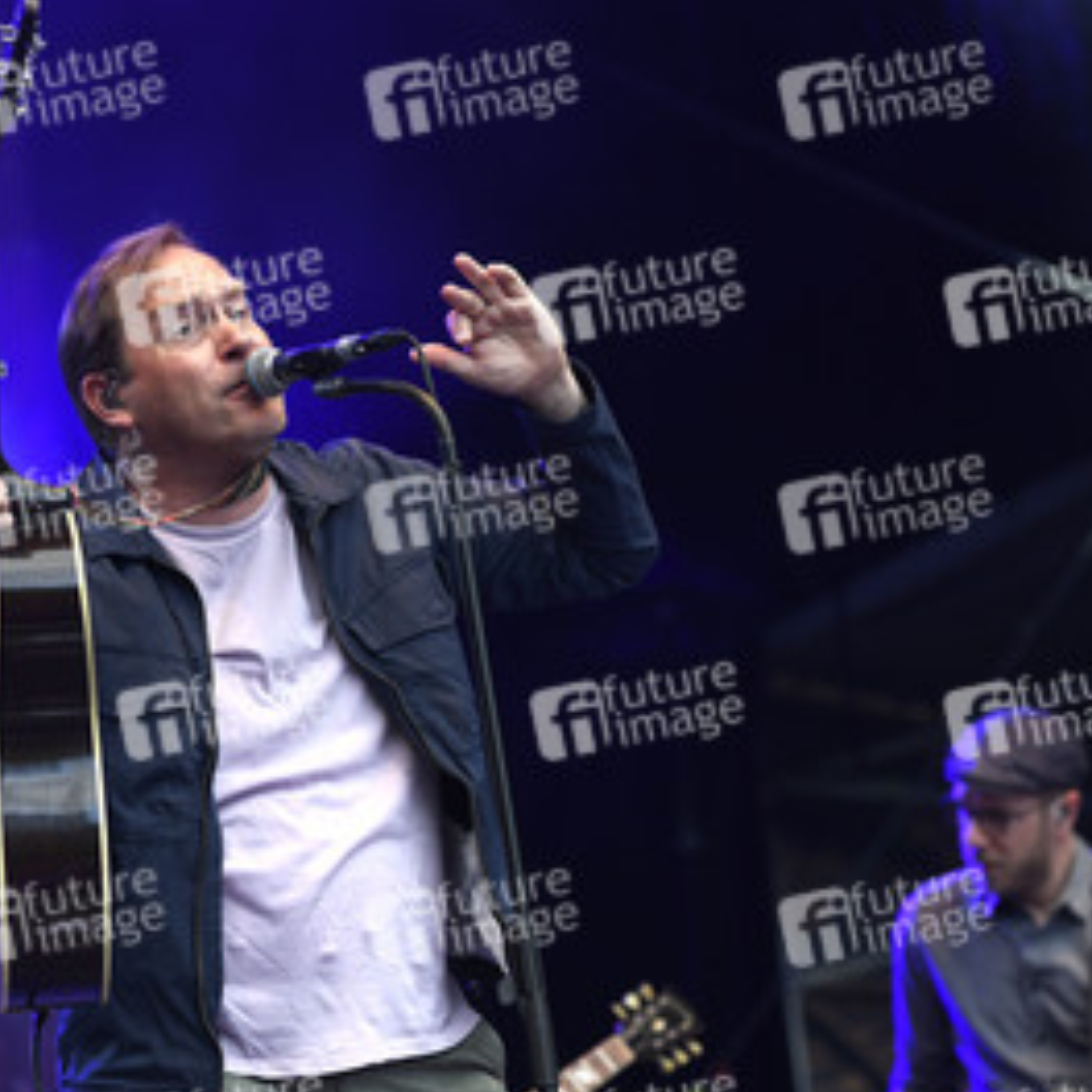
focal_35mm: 168
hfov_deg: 10.4
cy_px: 608
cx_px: 527
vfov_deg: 10.4
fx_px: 5996
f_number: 3.5
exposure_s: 1/500
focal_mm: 116
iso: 800
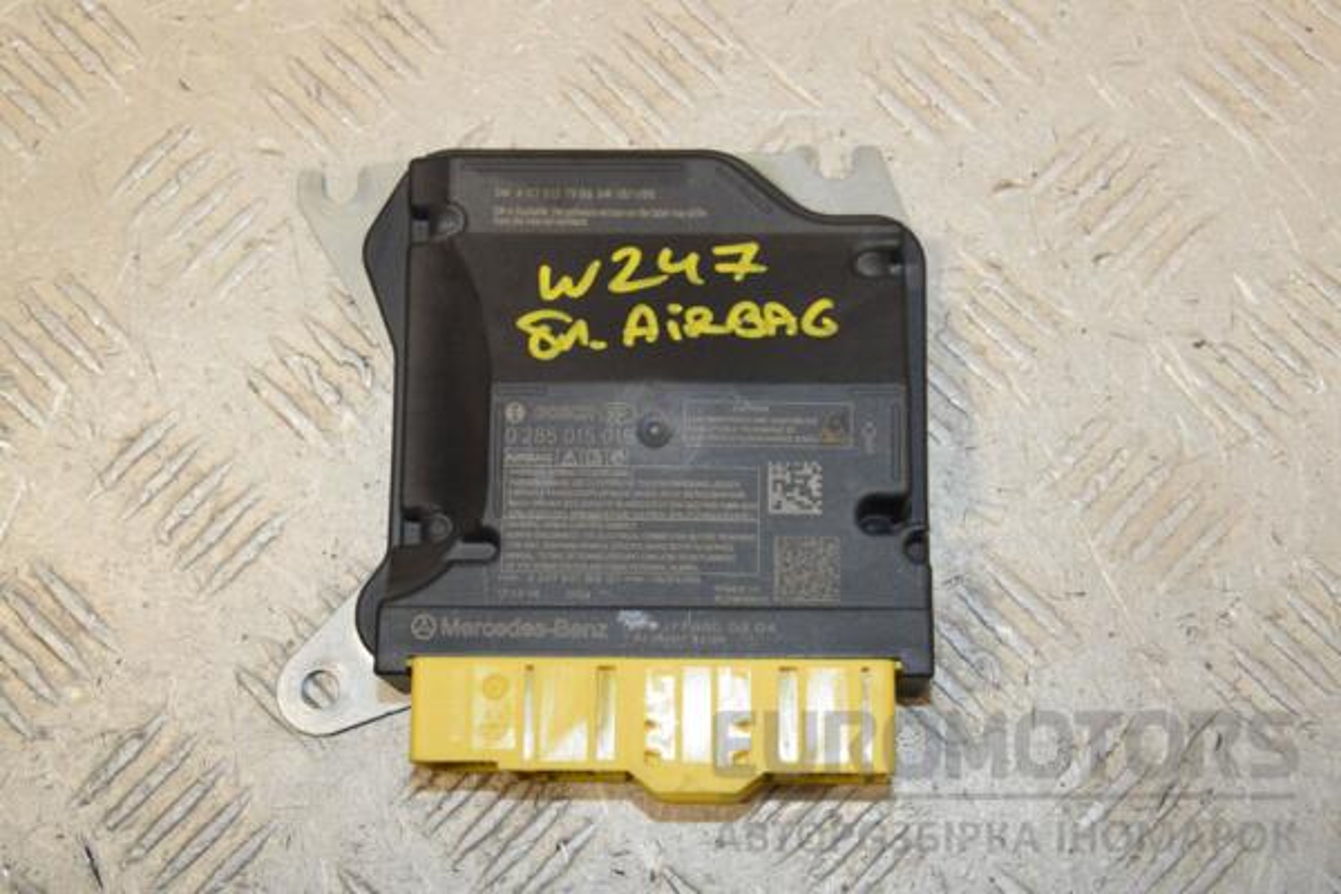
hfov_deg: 31.9
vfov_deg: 21.6
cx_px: 670
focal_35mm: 63
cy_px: 447
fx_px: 2347
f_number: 11
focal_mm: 42
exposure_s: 1/200
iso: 800
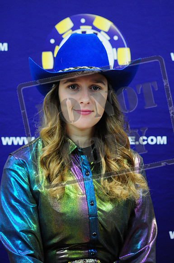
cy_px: 132
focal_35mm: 105
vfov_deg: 19.5
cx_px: 87
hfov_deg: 13.0
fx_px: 763
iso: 1250
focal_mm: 70
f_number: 4
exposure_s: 1/125
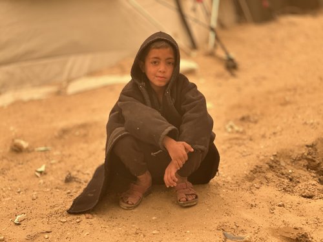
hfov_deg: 25.3
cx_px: 162
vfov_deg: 19.1
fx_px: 718
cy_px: 121
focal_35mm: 77
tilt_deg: -5.7
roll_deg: -0.5
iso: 100
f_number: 2.8
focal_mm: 9
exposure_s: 1/121
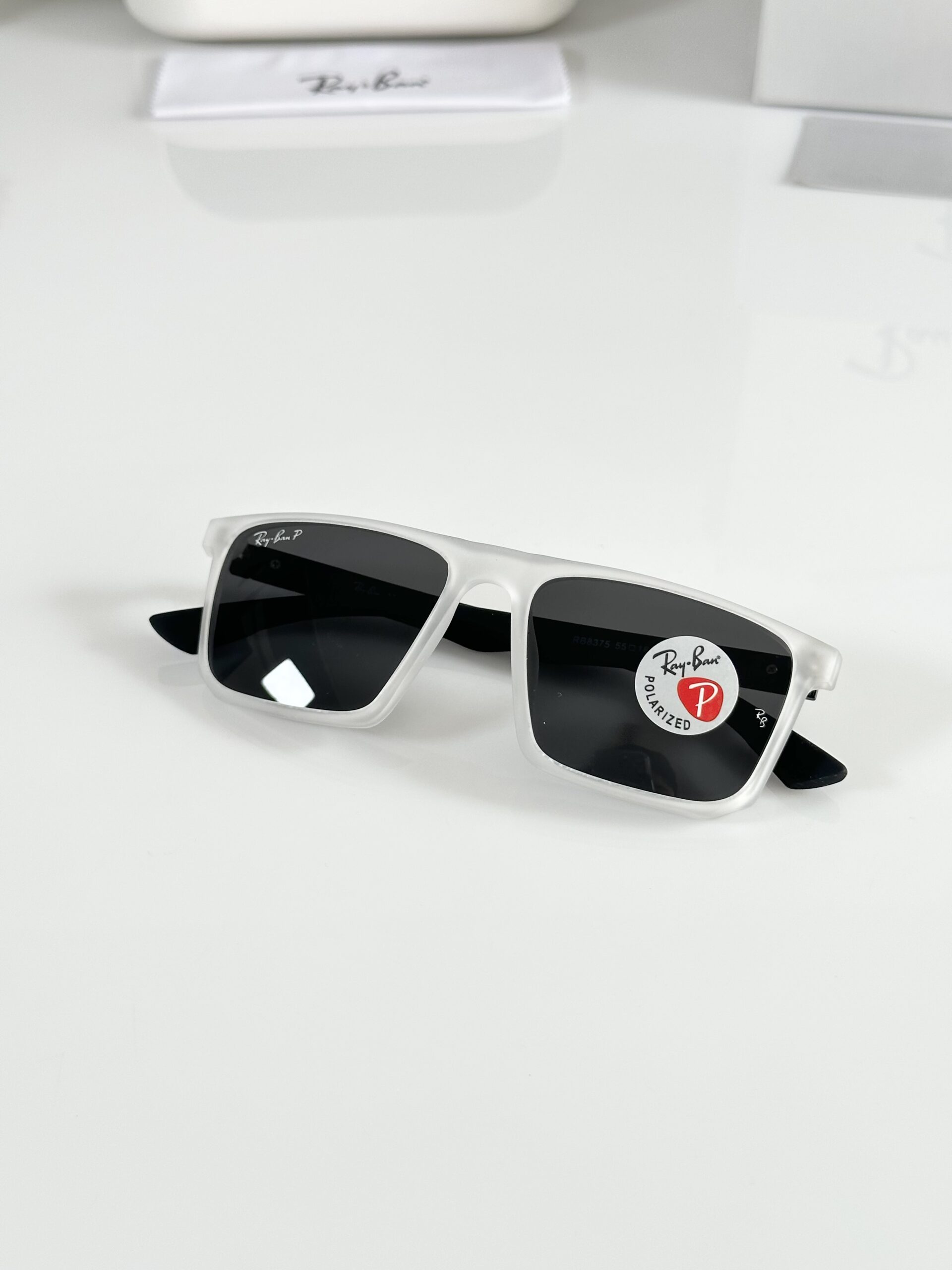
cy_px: 635
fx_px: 1760
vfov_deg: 39.7
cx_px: 476
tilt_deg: -39.3
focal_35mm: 48
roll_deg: +0.7
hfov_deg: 30.3
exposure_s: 1/121
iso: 64
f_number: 1.78
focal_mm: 6.86
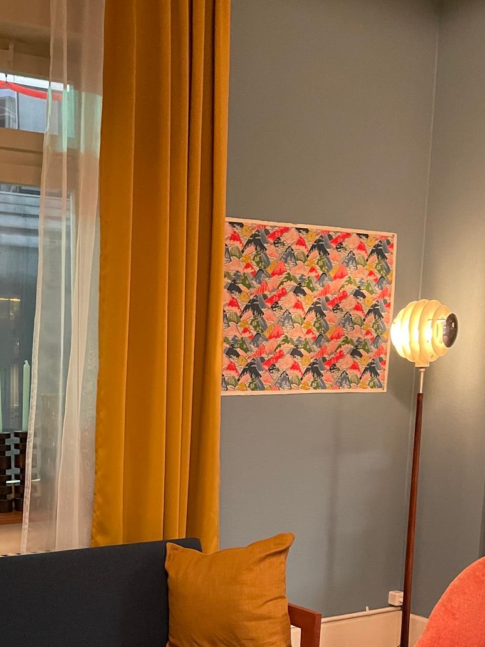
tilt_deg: -12.2
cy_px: 559
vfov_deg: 38.2
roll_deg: +0.2
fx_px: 878
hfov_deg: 30.1
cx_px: 96
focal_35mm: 47
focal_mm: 4.2
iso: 640
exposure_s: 1/25
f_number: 1.6
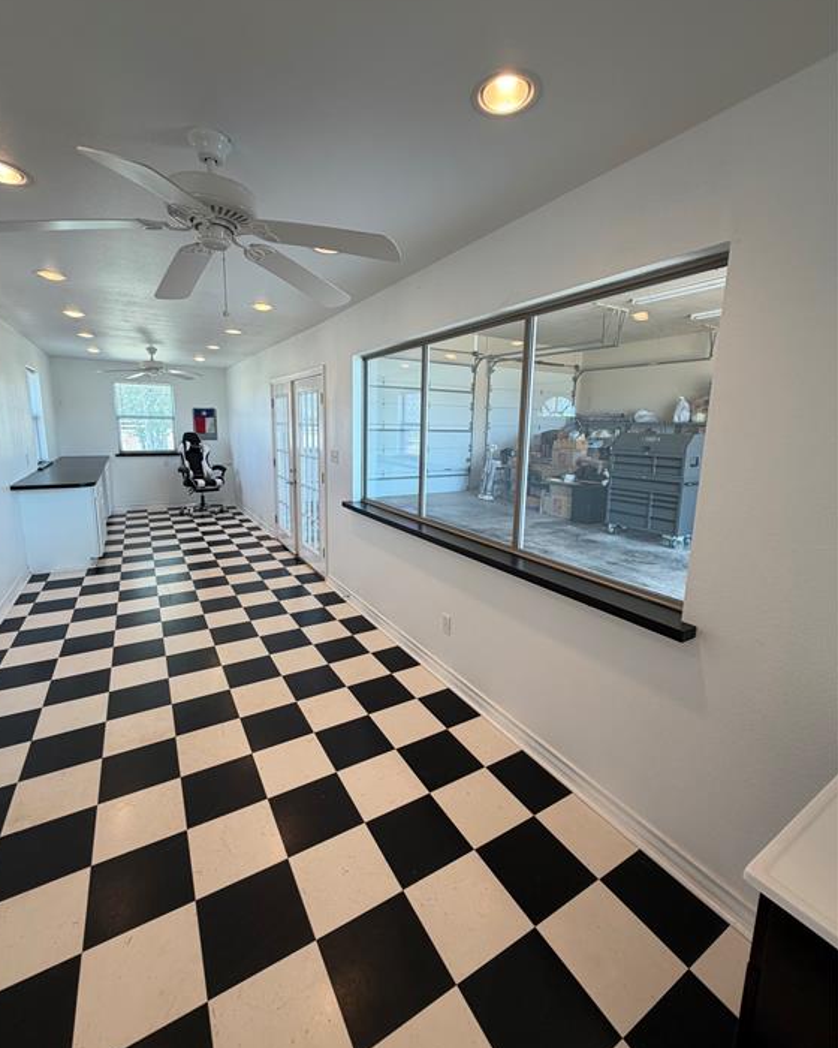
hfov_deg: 84.0
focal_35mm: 15
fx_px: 465
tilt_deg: -10.4
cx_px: 409
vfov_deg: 96.8
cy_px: 505
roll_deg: -1.0
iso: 125
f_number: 2.2
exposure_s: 1/120
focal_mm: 2.22
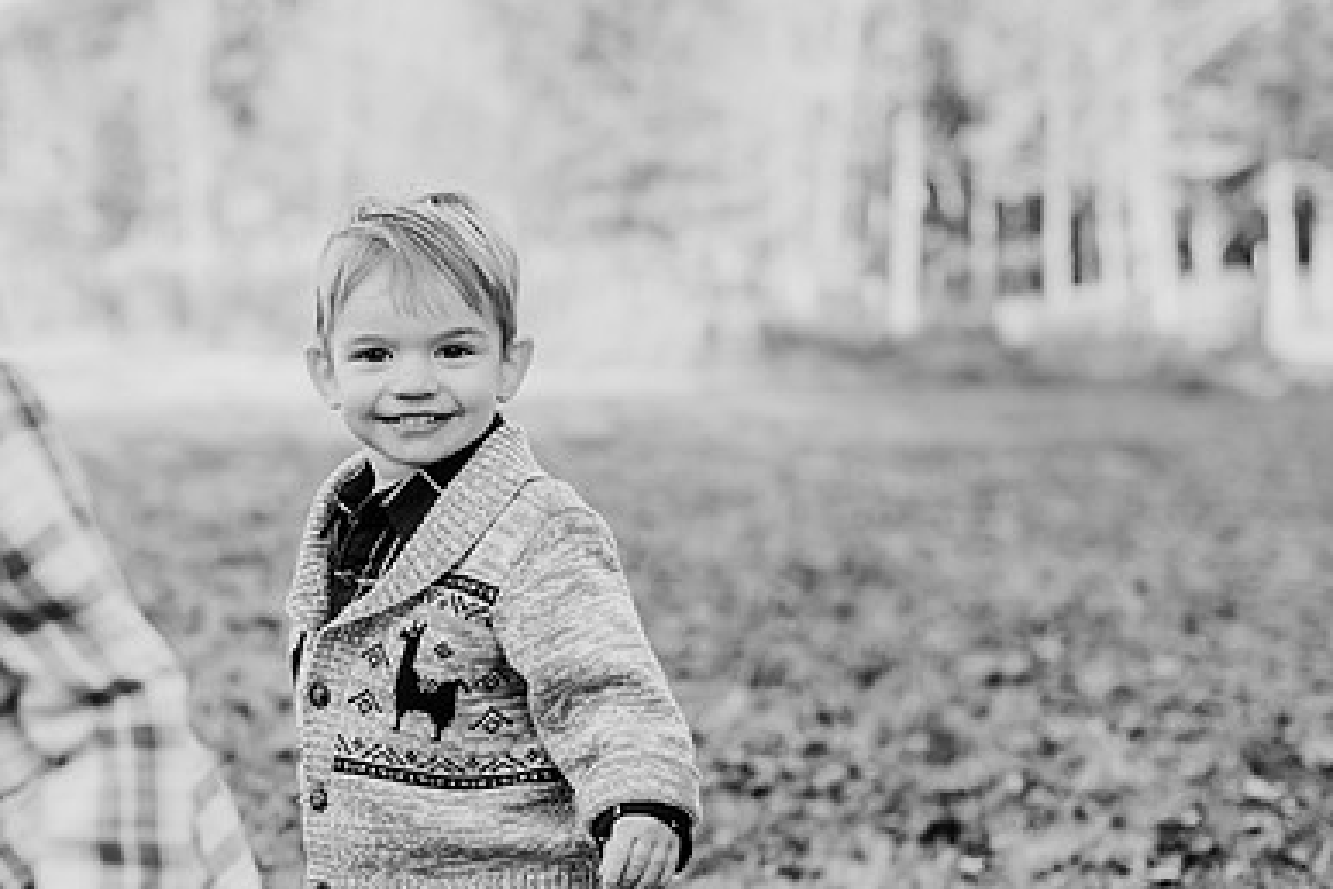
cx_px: 386
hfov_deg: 26.7
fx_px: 2777
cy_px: 401
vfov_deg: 18.2
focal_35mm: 75
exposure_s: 1/1000
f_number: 2.8
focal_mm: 50
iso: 500
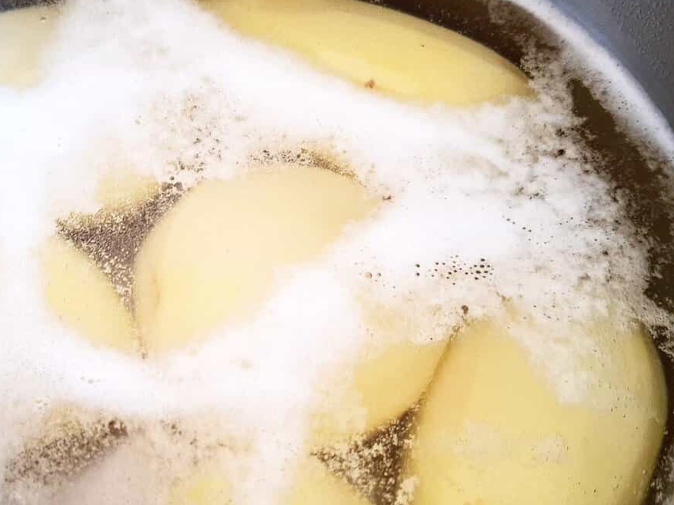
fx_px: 818
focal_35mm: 42
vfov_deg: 34.2
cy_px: 304
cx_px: 217
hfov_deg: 44.1
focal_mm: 5.54
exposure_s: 1/50
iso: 250
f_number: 1.8
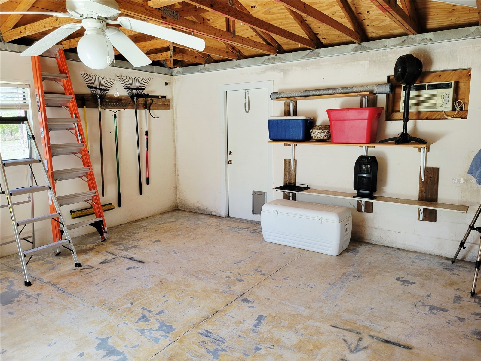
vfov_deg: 53.1
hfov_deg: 67.3
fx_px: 361
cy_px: 180
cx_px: 240
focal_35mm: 26
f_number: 1.8
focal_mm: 5.4
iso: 125
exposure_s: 1/120
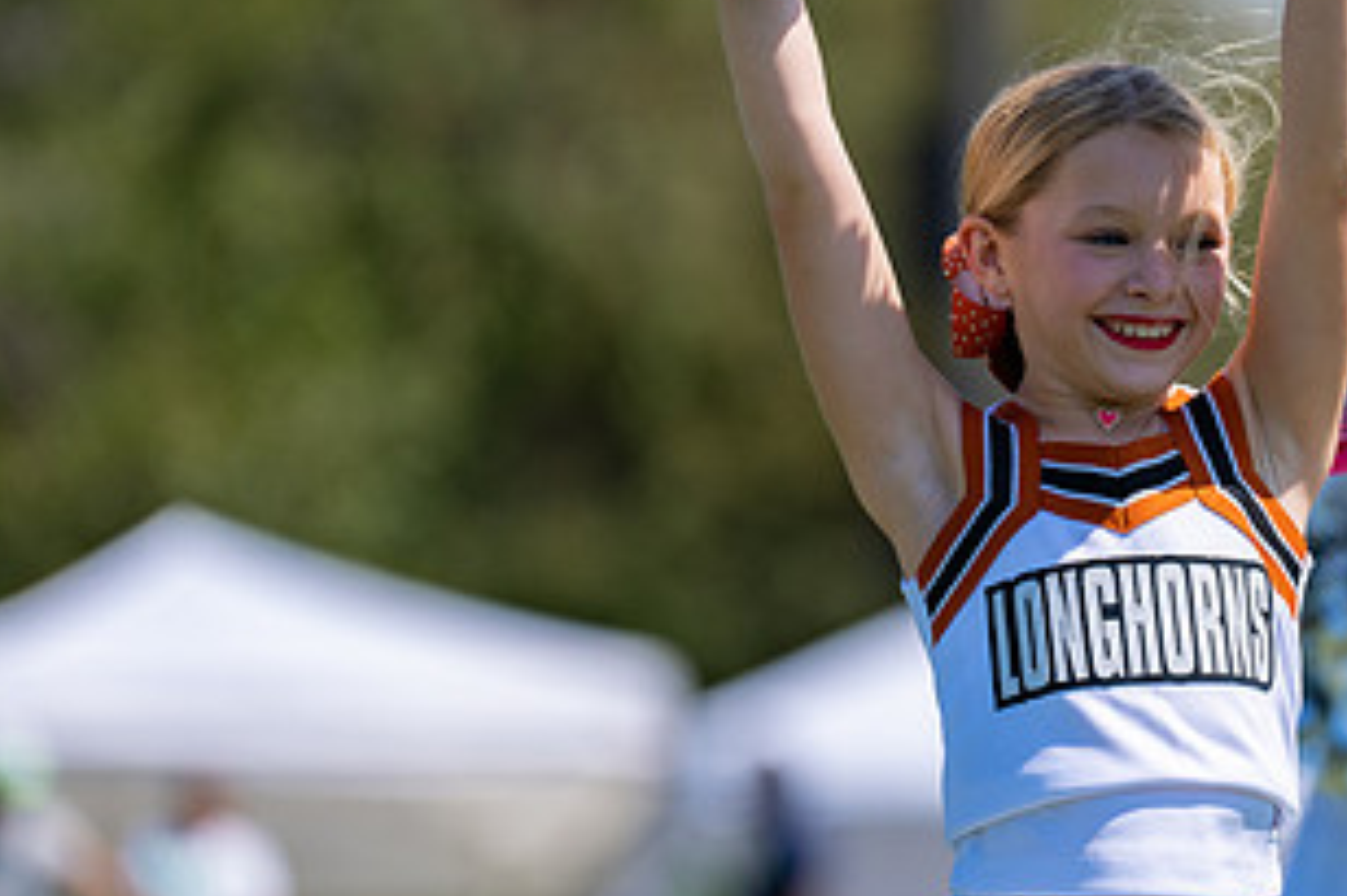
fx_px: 15108
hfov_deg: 5.1
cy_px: 485
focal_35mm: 404
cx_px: 1067
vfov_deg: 3.4
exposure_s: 1/2500
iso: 100
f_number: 2.8
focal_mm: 200
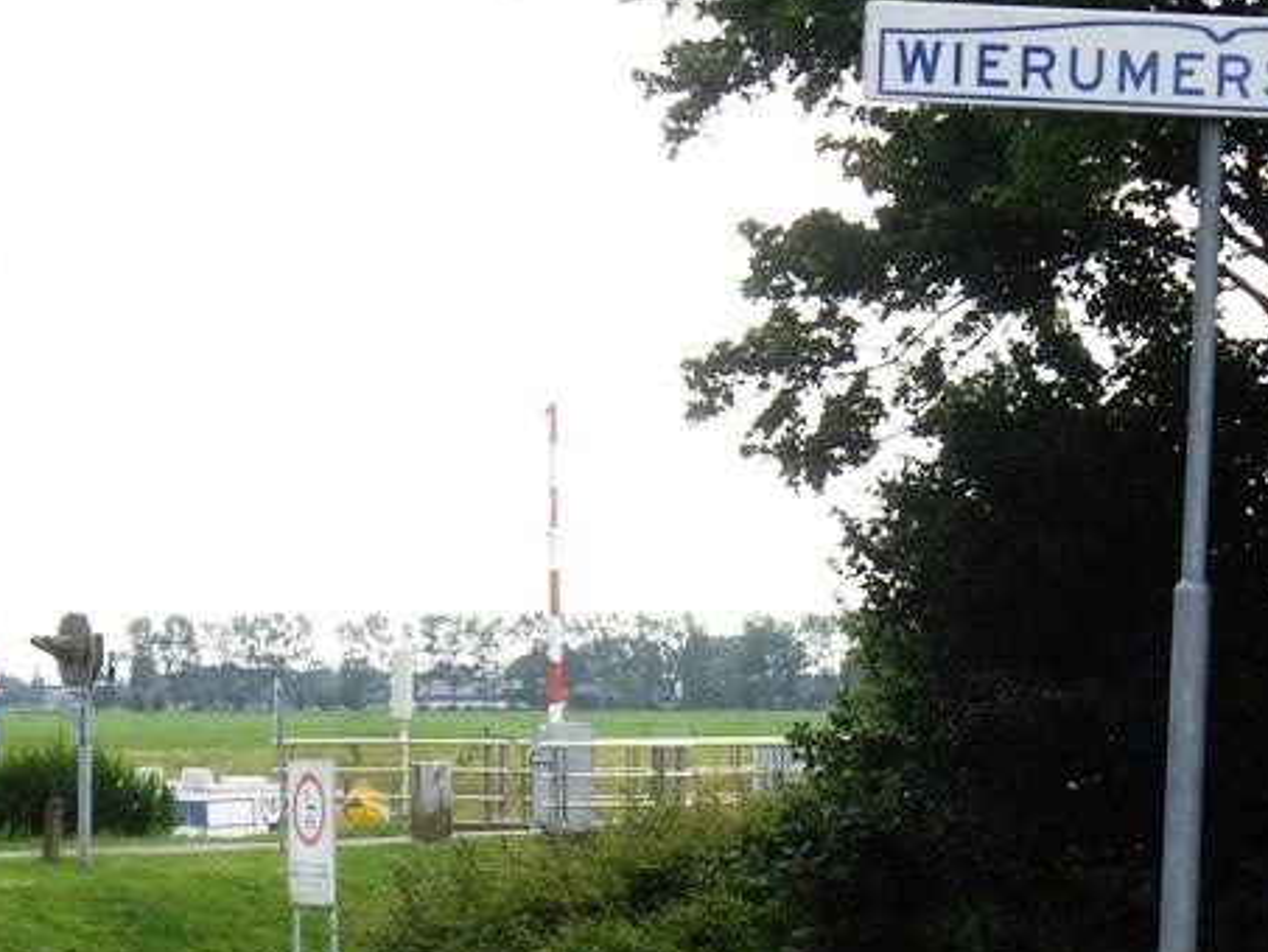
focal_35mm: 130
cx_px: 725
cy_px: 633
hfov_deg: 15.2
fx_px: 4763
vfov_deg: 11.4
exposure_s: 1/125
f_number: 4.8
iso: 64
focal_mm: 19.4
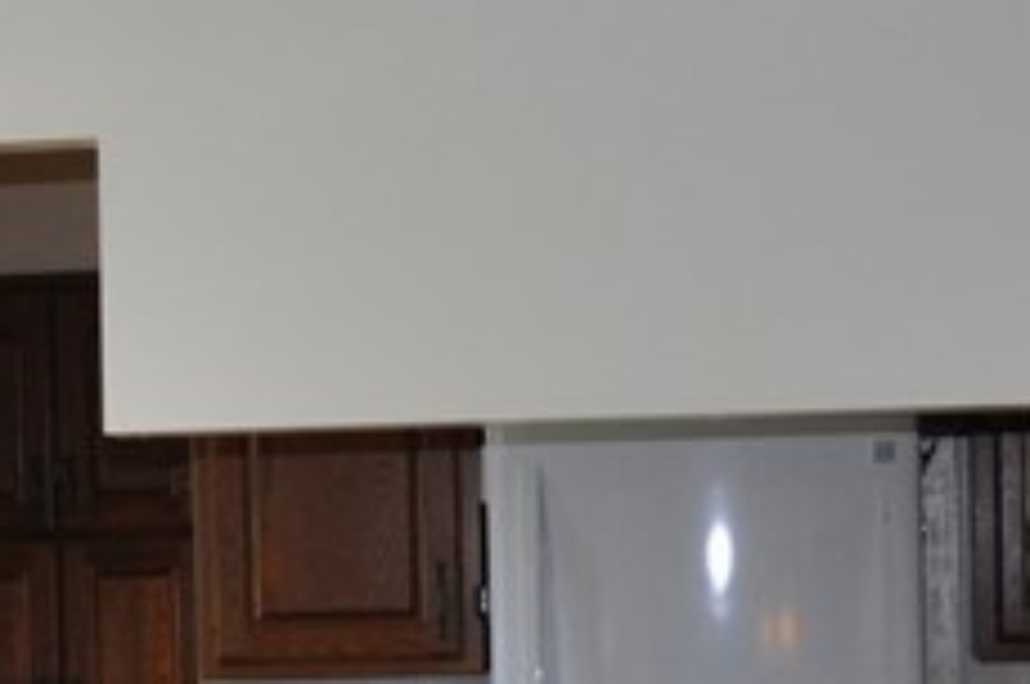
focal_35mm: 128
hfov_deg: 15.9
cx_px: 189
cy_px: 860
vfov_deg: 10.5
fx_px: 3657
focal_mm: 18
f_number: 3.5
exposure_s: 1/125
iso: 640
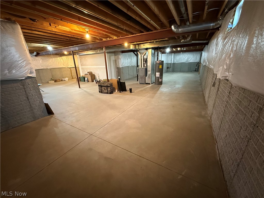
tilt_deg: -18.9
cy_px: 99
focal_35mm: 14
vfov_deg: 85.7
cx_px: 132
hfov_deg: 102.1
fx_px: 107
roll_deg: +2.6
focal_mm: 2.22
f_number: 2.2
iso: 1000
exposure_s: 1/40
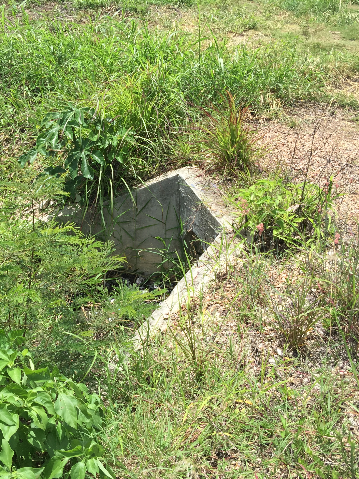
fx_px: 539
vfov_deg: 47.9
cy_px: 238
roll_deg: -0.6
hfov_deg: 36.5
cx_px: 125
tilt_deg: -30.4
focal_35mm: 39
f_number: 2.2
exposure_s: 1/1522
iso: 32
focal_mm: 4.15
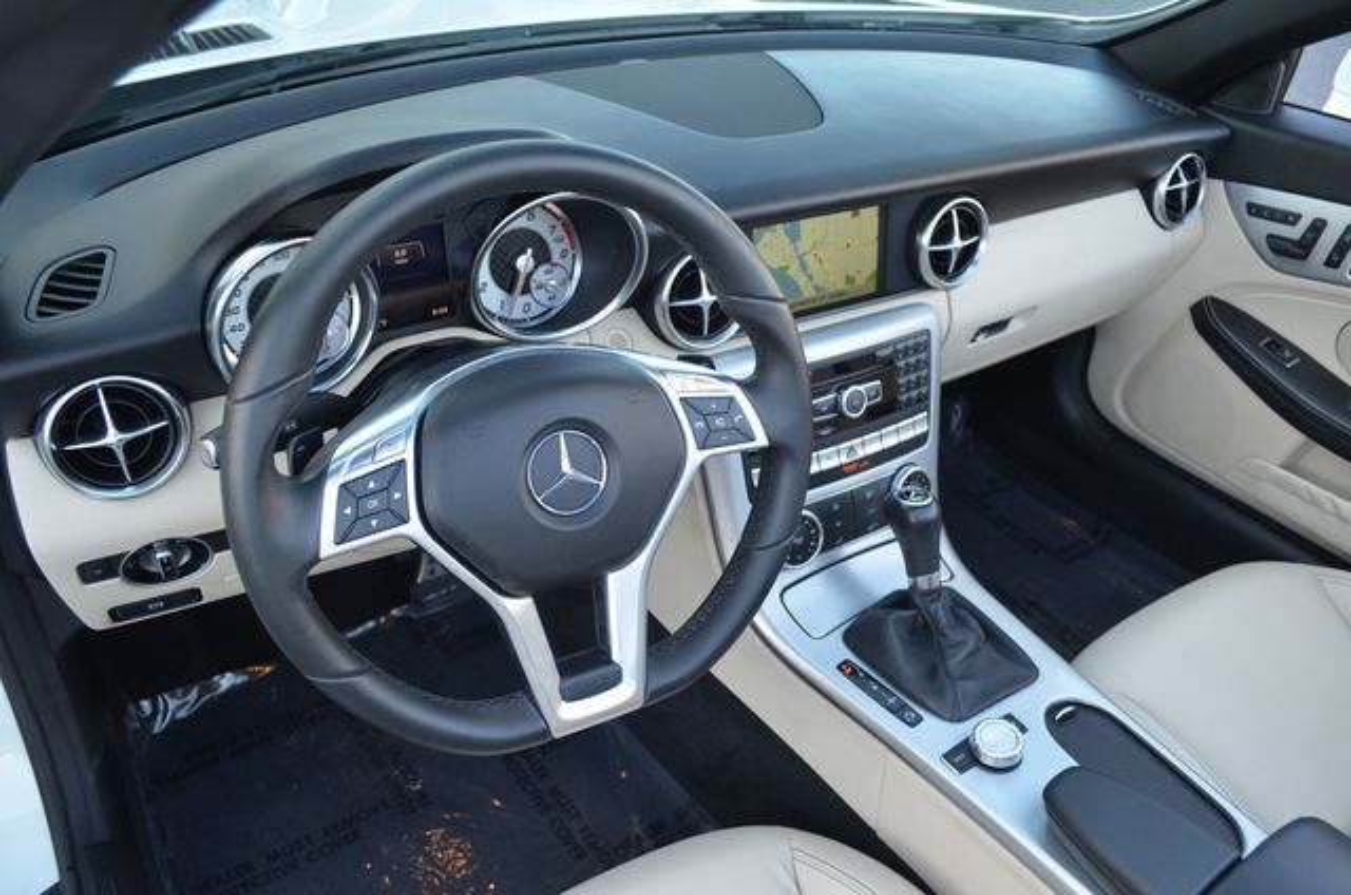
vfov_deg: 47.7
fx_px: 1011
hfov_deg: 67.5
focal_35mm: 27
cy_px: 448
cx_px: 676
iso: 400
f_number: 4.5
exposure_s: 1/80
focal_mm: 18
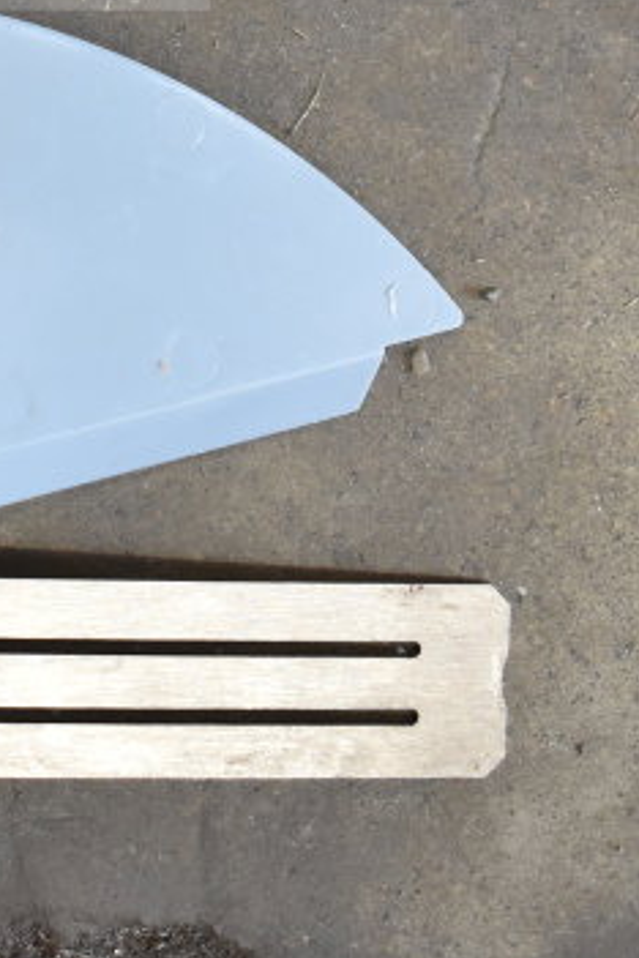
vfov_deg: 21.8
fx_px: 2290
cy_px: -206
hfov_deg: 15.4
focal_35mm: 86
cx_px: -98
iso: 800
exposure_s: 1/40
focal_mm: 22
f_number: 3.8
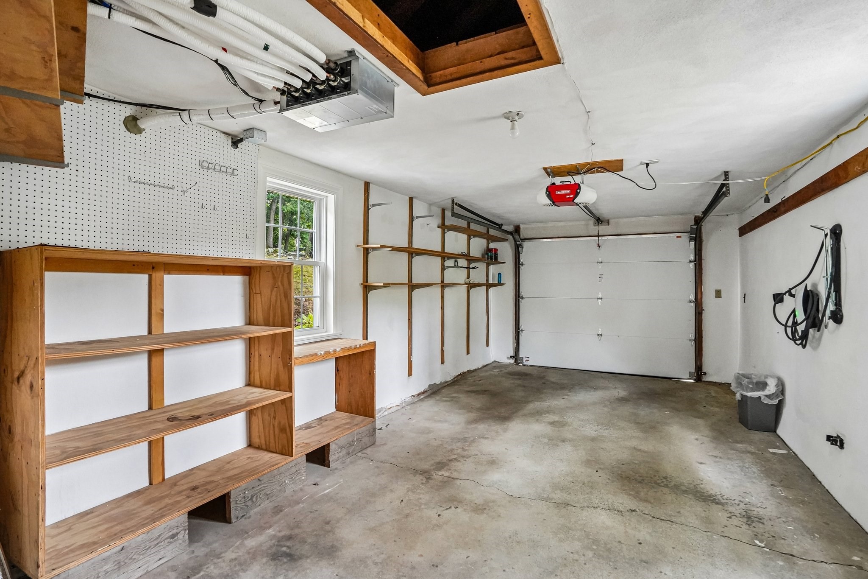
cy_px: 290
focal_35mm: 16
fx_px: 386
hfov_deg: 96.7
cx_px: 434
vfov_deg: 73.7
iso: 4000
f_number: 8
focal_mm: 16
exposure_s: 1/30
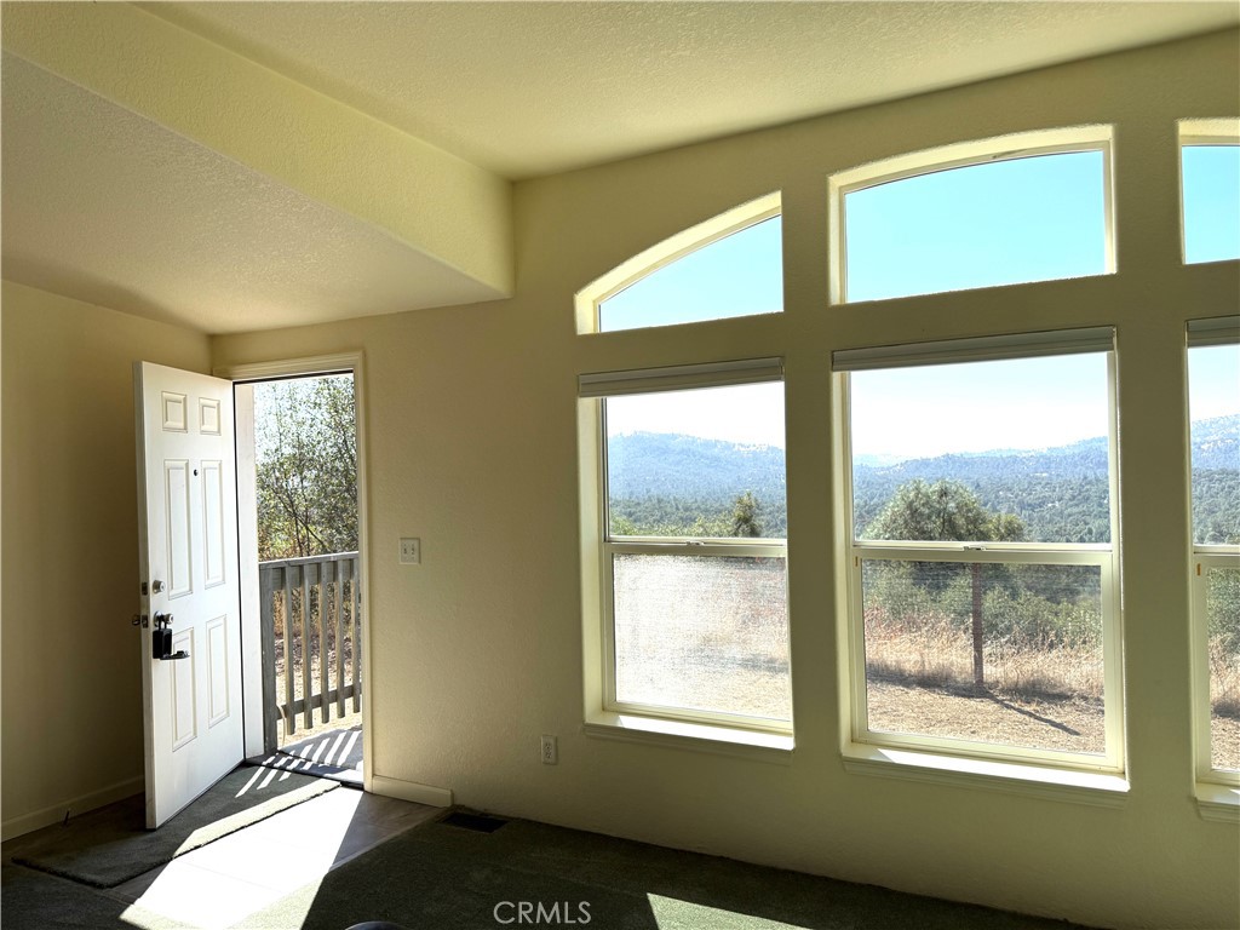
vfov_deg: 56.8
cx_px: 620
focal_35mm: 24
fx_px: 860
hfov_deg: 71.6
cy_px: 465
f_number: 1.78
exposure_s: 1/2703
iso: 80
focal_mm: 6.76
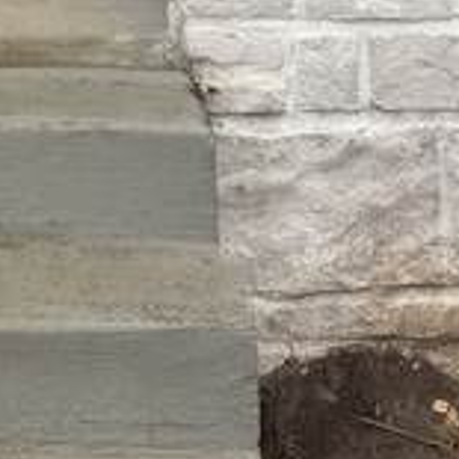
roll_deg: +0.5
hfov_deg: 12.7
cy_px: -666
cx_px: -216
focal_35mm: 131
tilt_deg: +3.8
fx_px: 1965
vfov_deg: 11.1
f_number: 1.78
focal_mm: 6.76
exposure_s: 1/598
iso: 80
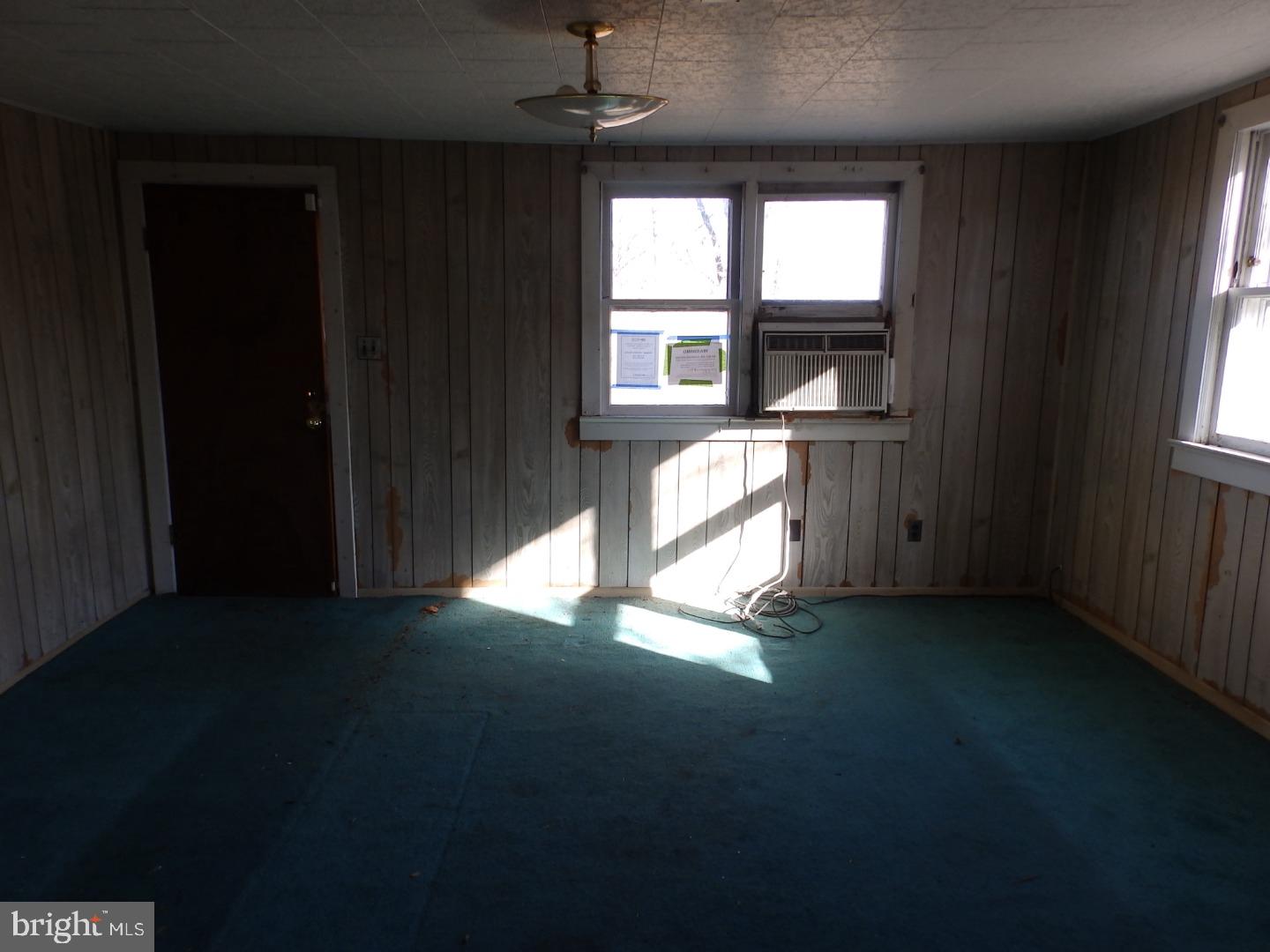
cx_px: 635
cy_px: 476
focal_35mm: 22
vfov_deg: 61.1
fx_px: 807
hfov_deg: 76.4
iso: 80
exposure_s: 1/60
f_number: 3.4
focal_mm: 4
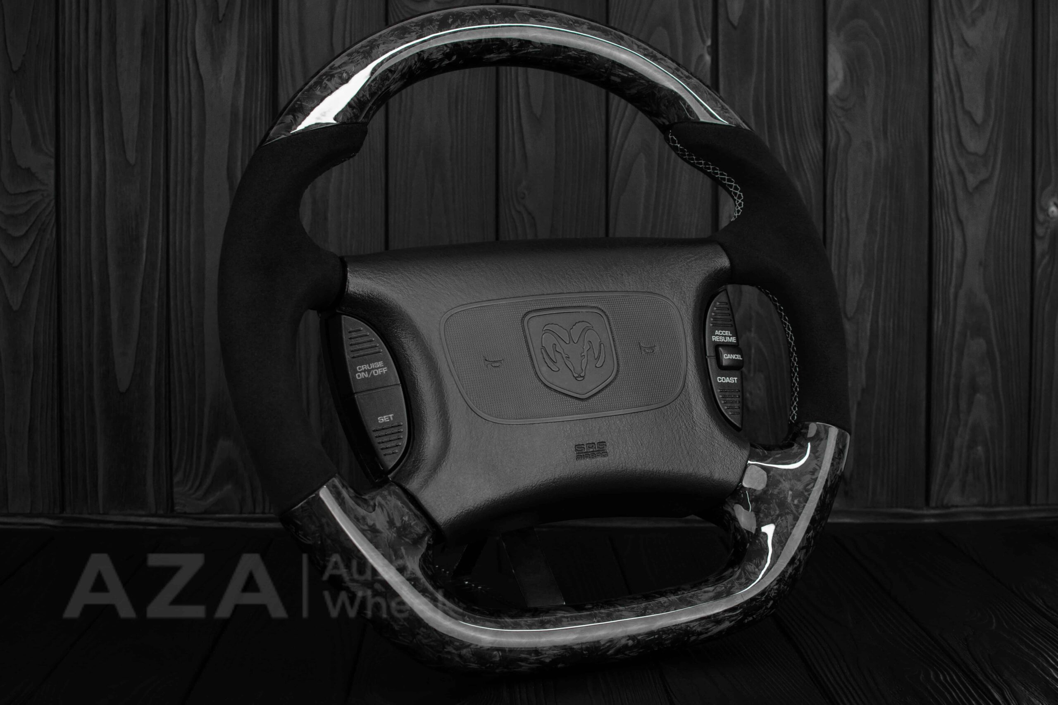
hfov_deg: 37.8
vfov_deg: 25.8
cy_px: 352
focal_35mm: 52
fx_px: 1543
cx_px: 529
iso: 500
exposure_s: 1/125
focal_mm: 35
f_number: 6.3
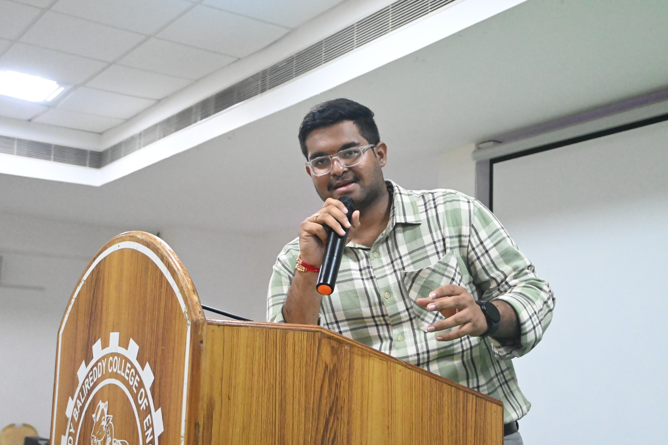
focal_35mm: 46
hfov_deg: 43.0
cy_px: 222
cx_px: 334
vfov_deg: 29.4
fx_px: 849
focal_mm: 30.5
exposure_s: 1/400
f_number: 4.8
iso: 14400
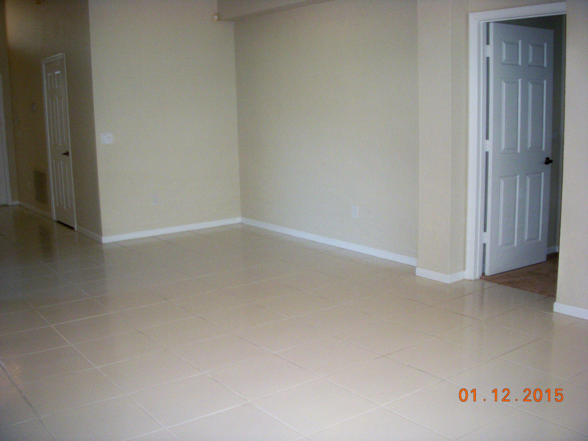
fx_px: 645
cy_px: 220
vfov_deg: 37.7
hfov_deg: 49.0
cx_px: 294
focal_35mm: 38
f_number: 3.3
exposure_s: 1/100
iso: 320
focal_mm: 6.3
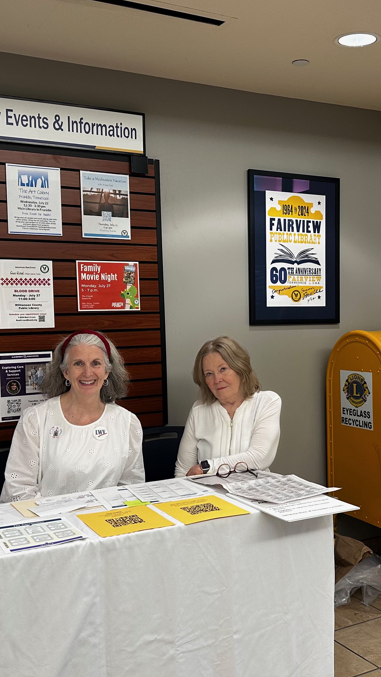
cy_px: 339
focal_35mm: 35
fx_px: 629
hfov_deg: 33.4
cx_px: 254
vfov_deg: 56.6
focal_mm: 6.86
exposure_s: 1/60
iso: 125
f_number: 1.78
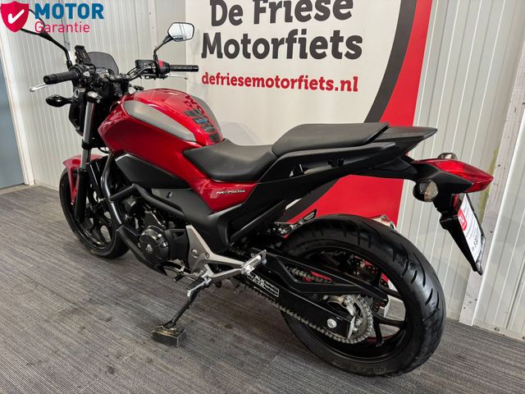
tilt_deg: -19.4
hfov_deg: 71.6
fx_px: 364
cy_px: 197
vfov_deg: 56.8
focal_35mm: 24
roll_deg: -0.8
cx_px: 262
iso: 250
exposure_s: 1/50
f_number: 1.78
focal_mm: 6.76
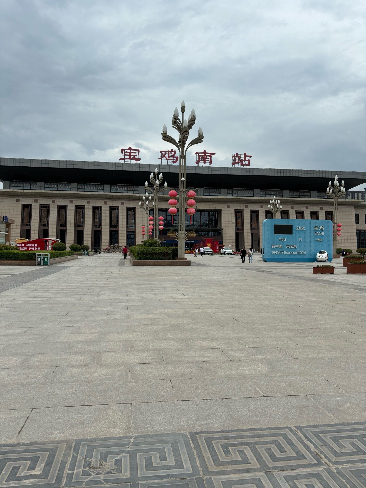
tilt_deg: +0.6
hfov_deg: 53.1
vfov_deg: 67.3
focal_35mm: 26
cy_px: 244
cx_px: 183
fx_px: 366
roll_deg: -0.8
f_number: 1.6
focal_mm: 5.96
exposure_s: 1/2242
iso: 50
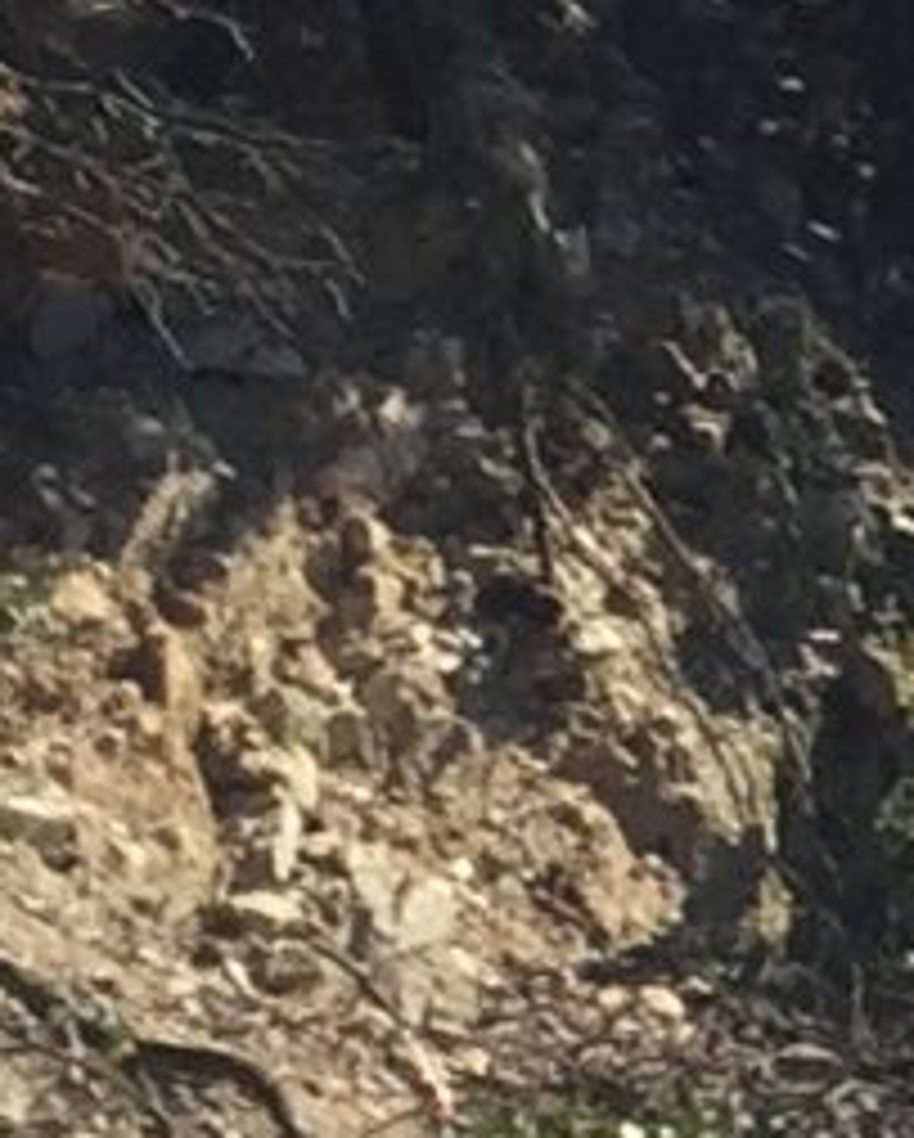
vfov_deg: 6.7
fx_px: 9653
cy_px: 1502
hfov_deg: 4.8
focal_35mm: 286
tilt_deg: +0.0
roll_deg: +5.1
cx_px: 3940
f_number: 2.2
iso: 32
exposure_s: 1/1364
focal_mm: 4.15
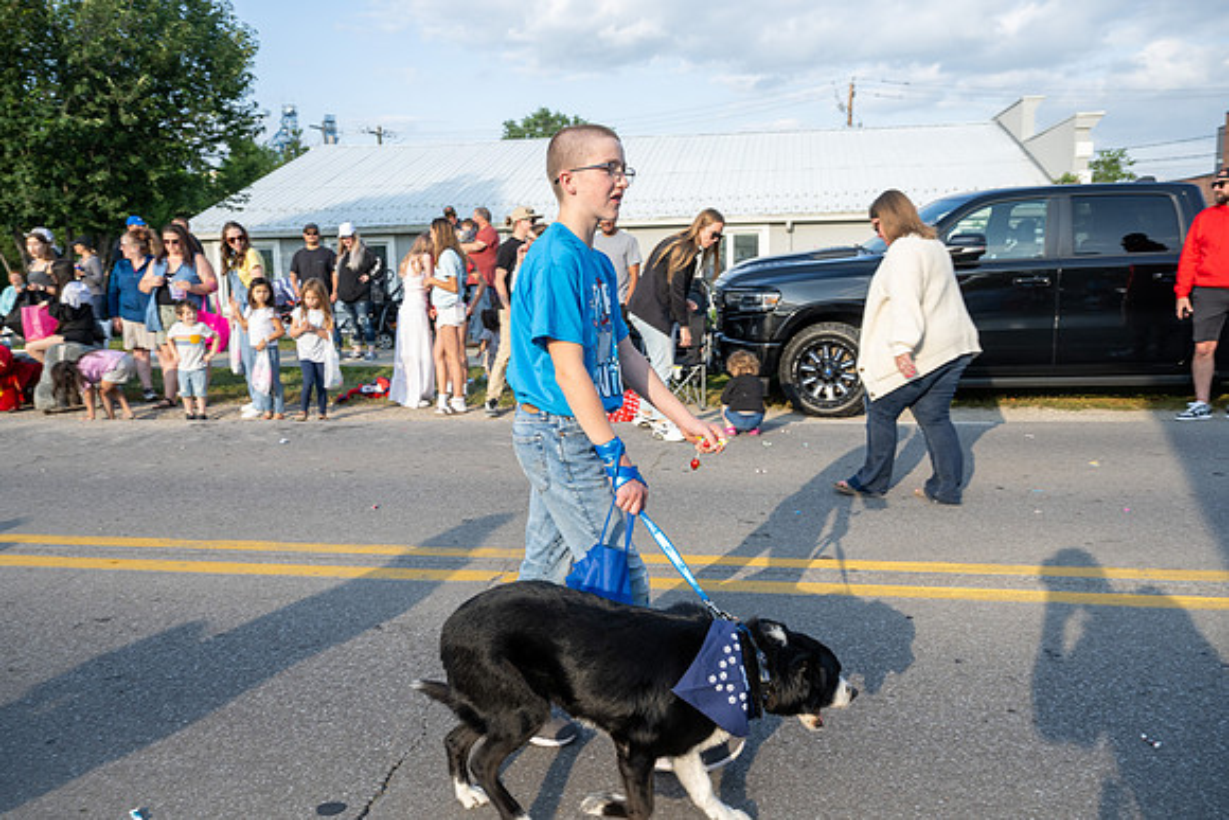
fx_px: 956
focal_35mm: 28
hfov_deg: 65.5
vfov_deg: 46.4
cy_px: 410
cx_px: 614
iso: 250
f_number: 7.1
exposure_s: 1/250
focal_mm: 28
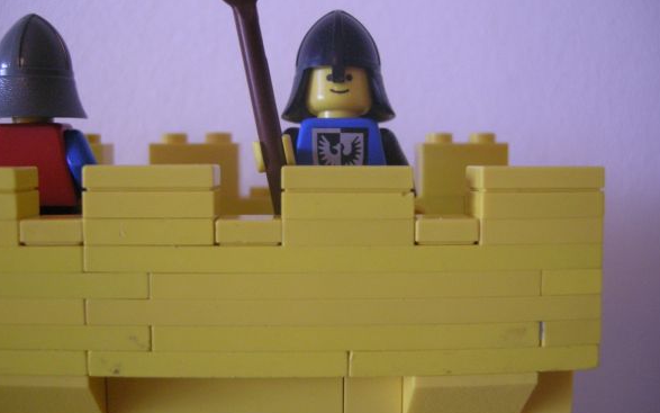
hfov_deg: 50.4
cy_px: 197
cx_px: 331
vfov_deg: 32.8
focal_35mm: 39
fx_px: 702
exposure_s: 1/20.4
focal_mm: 7.5
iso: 400
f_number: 2.7
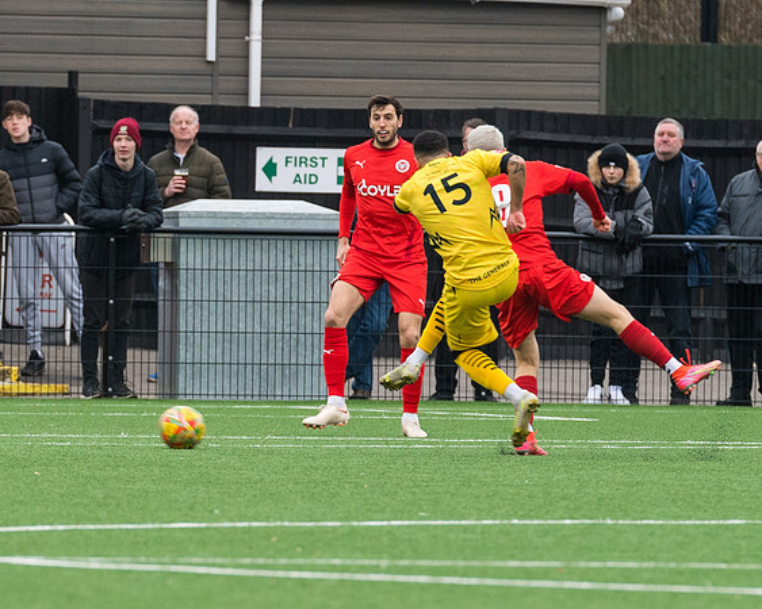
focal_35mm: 791
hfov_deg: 2.4
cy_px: 447
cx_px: 217
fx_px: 17833
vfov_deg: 2.0
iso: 800
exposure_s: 1/400
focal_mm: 300
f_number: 5
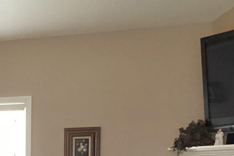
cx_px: -33
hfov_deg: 19.1
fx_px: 663
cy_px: 243
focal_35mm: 102
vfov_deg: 12.6
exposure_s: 1/40
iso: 320
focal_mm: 3.3
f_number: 2.4
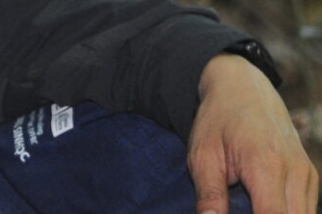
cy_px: -470
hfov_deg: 2.5
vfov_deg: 1.7
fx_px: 7193
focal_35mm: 805
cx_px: -413
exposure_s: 1/125
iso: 800
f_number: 2.8
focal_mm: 105
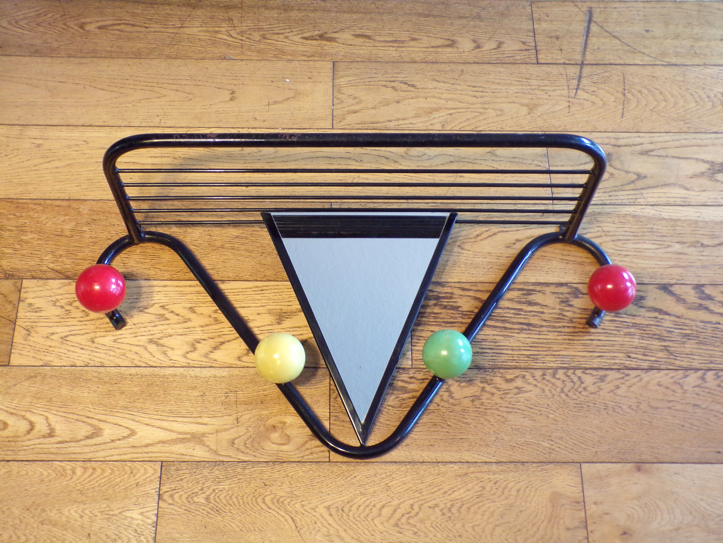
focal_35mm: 42
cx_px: 362
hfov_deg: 44.8
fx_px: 877
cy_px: 272
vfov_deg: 34.3
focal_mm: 7.6
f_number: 3.4
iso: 400
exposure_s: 1/10
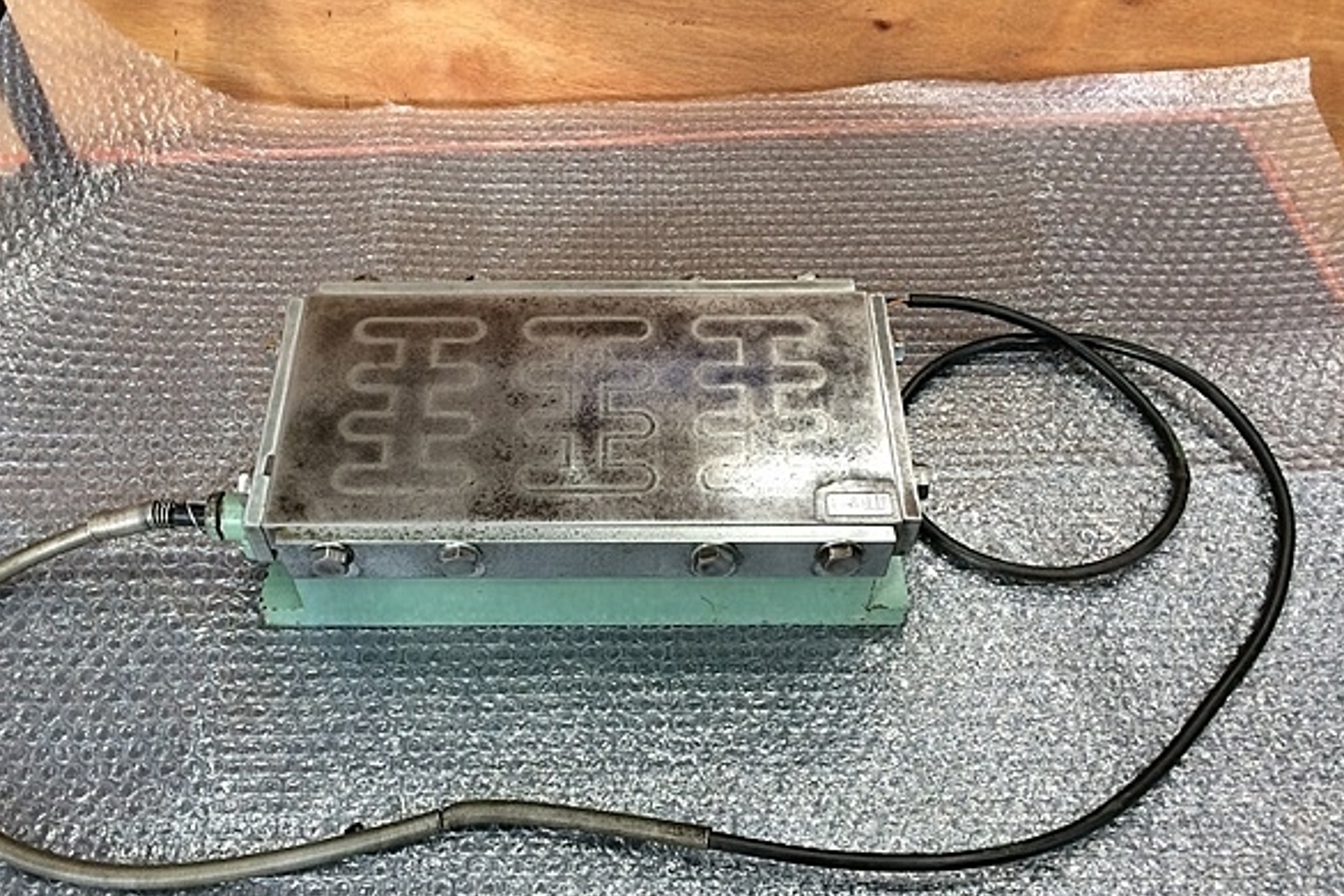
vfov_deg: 39.9
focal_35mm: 33
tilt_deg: -53.9
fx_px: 1232
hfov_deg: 57.2
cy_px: 487
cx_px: 627
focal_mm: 4.15
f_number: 2.2
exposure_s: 1/30
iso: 100
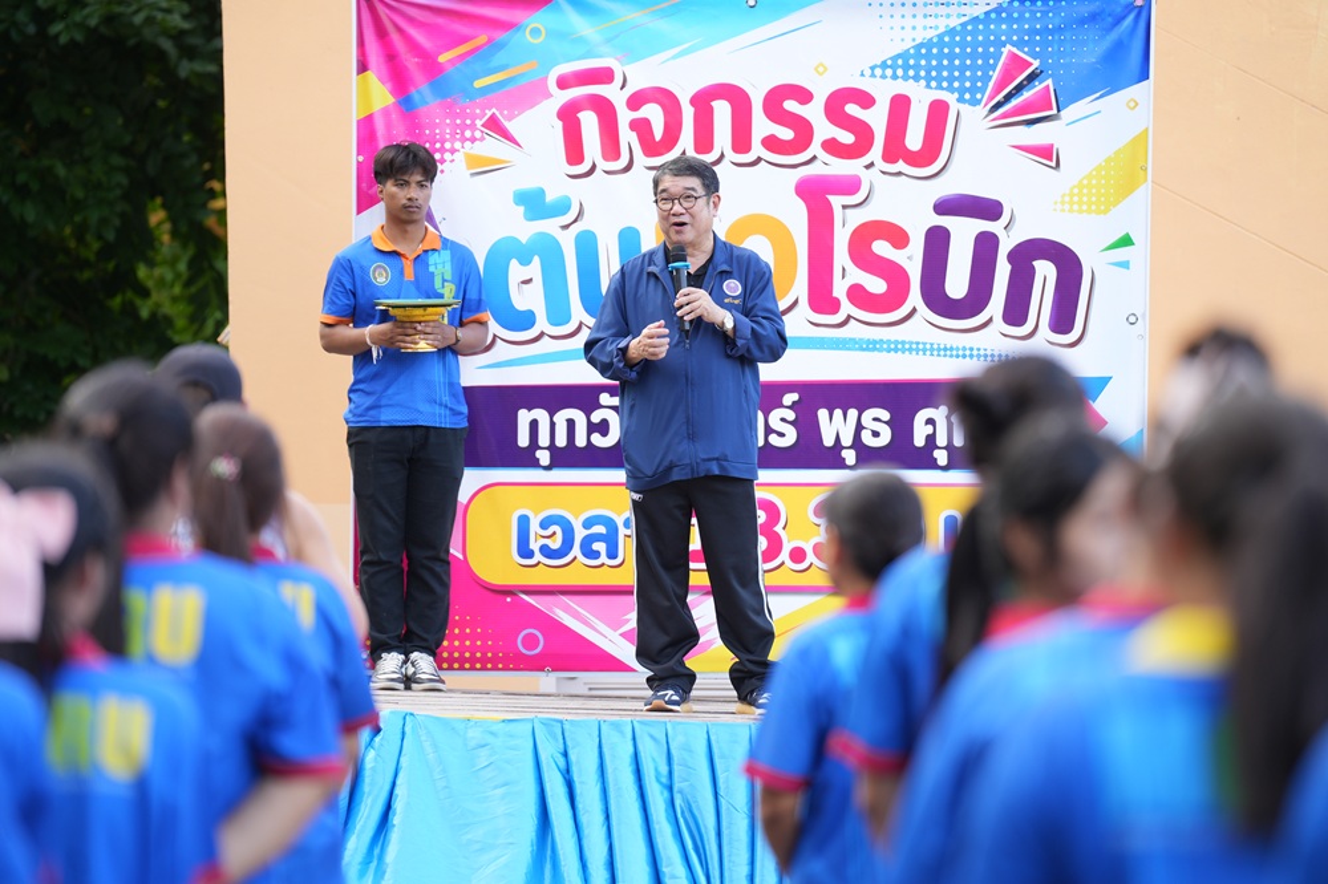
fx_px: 7375
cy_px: 442
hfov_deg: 10.3
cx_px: 664
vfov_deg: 6.9
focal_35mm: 200
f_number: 2.8
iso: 125
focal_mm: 200
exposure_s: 1/160
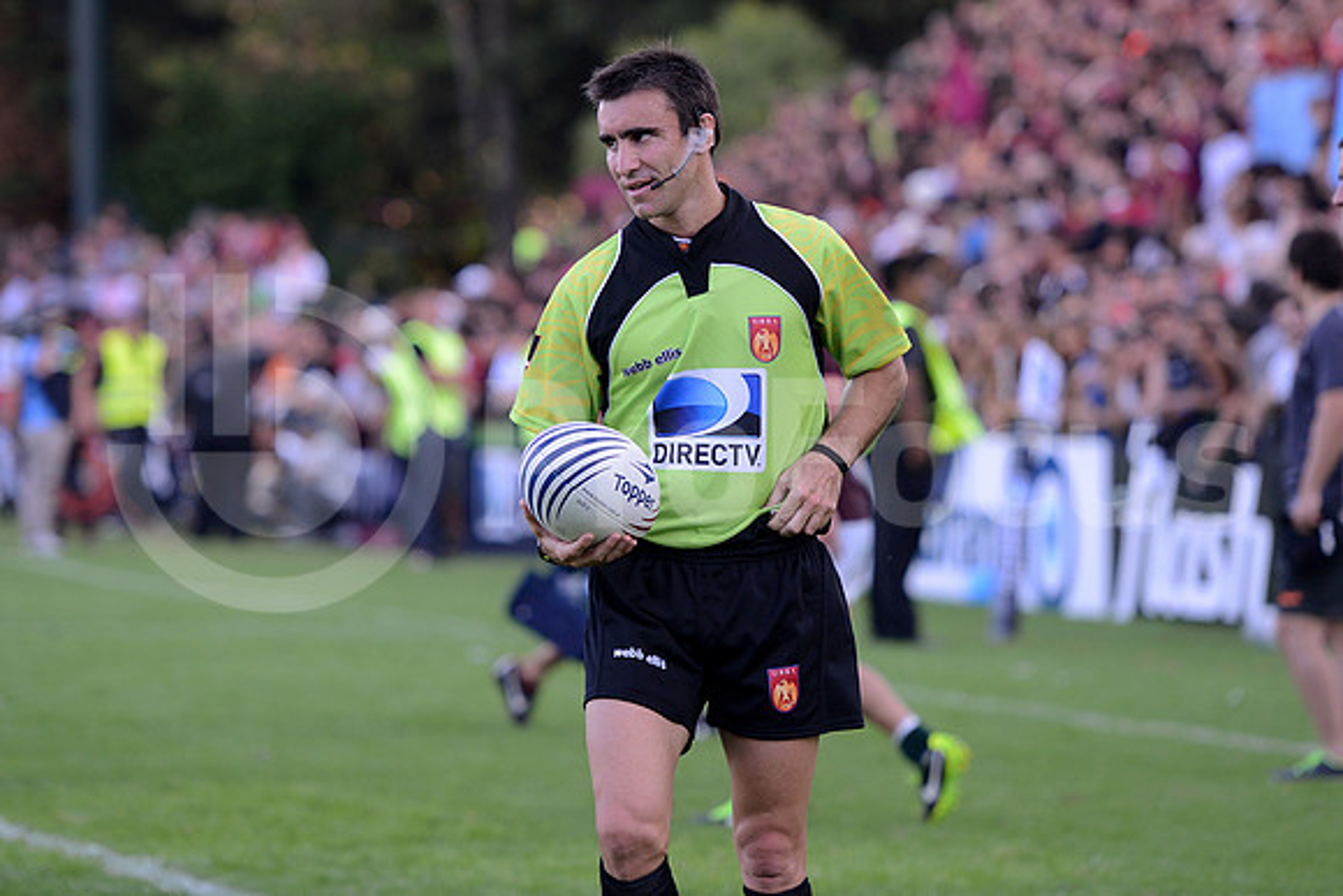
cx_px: 672
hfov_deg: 13.7
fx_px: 5597
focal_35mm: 150
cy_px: 448
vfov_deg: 9.2
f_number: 2.8
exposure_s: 1/500
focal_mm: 150
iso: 640
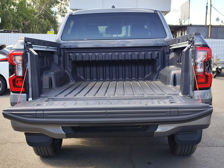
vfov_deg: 31.5
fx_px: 298
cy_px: 84
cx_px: 112
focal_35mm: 46
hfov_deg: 41.2
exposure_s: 1/354
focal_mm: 6.19
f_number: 1.65
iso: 50
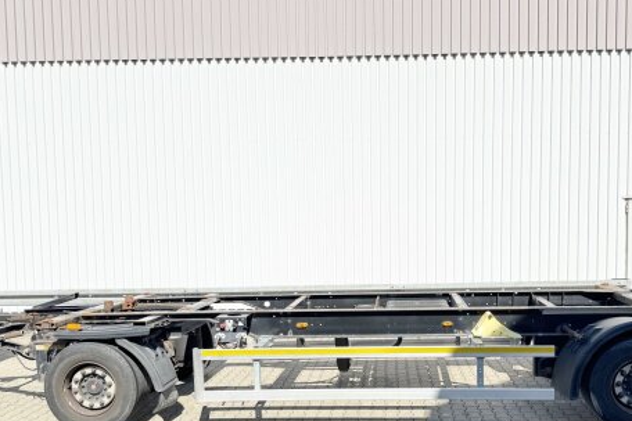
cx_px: 371
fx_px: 614
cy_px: 278
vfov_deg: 37.5
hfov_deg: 54.1
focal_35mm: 35
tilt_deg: -1.8
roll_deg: +0.3
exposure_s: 1/1094
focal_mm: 6.76
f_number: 1.78
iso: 80
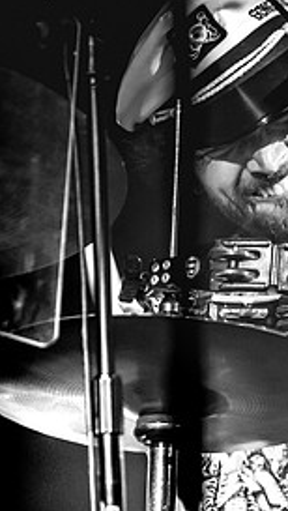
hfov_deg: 2.2
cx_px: 232
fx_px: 7356
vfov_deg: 4.0
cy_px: 414
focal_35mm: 543
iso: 500
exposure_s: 1/160
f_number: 4
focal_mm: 210
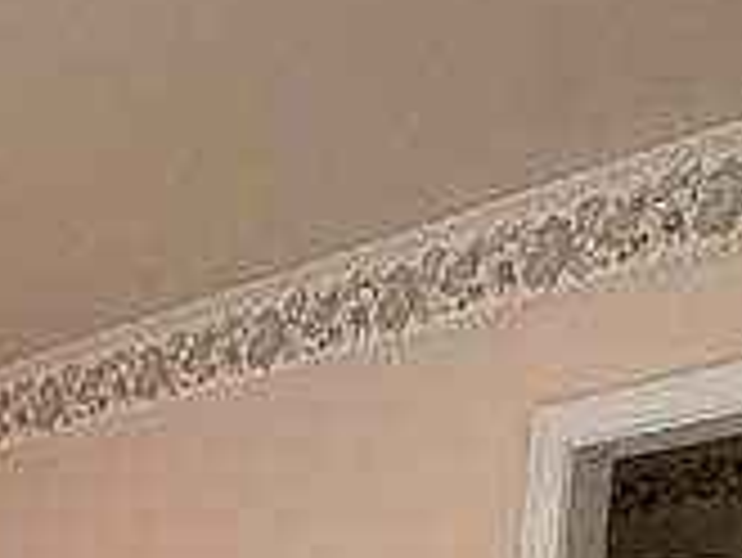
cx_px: -193
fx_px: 1866
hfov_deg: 20.7
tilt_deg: -14.3
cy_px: 1372
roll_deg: +0.9
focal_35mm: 87
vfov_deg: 12.7
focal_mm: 2.22
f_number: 2.2
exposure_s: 1/67
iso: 320
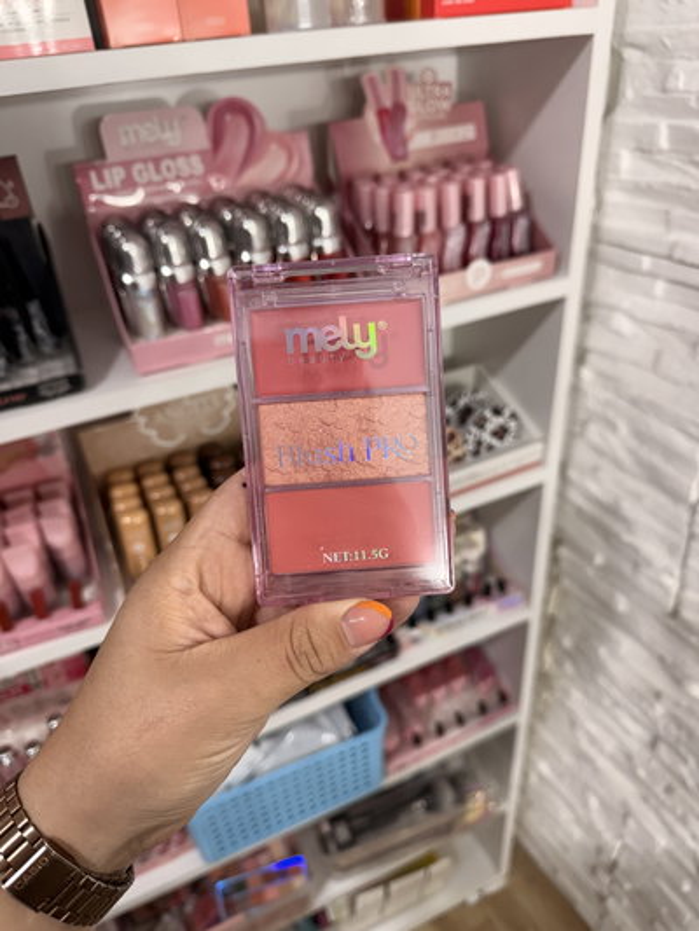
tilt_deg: -32.0
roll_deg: +4.2
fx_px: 646
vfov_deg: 71.6
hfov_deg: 56.8
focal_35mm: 24
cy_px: 466
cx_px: 350
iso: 160
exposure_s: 1/121
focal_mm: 6.76
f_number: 1.78
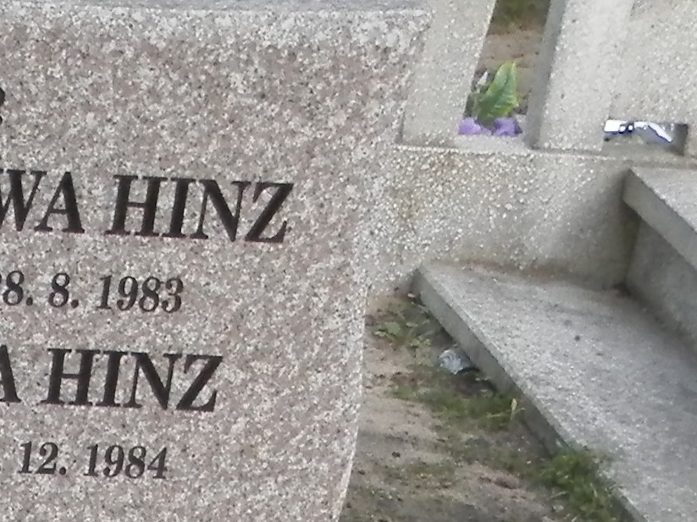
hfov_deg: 13.3
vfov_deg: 9.6
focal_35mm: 140
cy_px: 1174
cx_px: -340
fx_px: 2819
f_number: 3.1
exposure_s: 1/30
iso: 125
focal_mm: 4.5
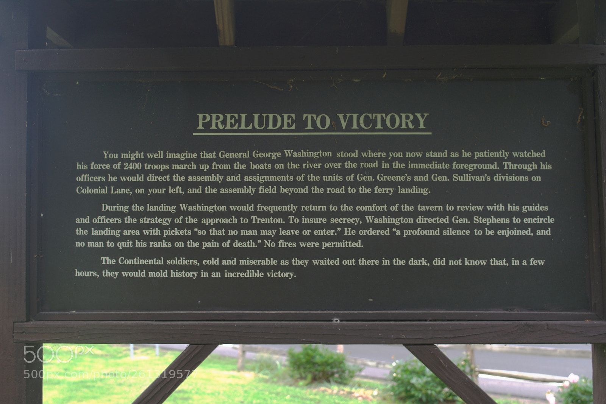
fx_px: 758
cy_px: 202
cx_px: 303
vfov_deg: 29.9
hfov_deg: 43.6
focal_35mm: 45
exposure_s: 1/20
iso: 200
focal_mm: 30
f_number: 7.1
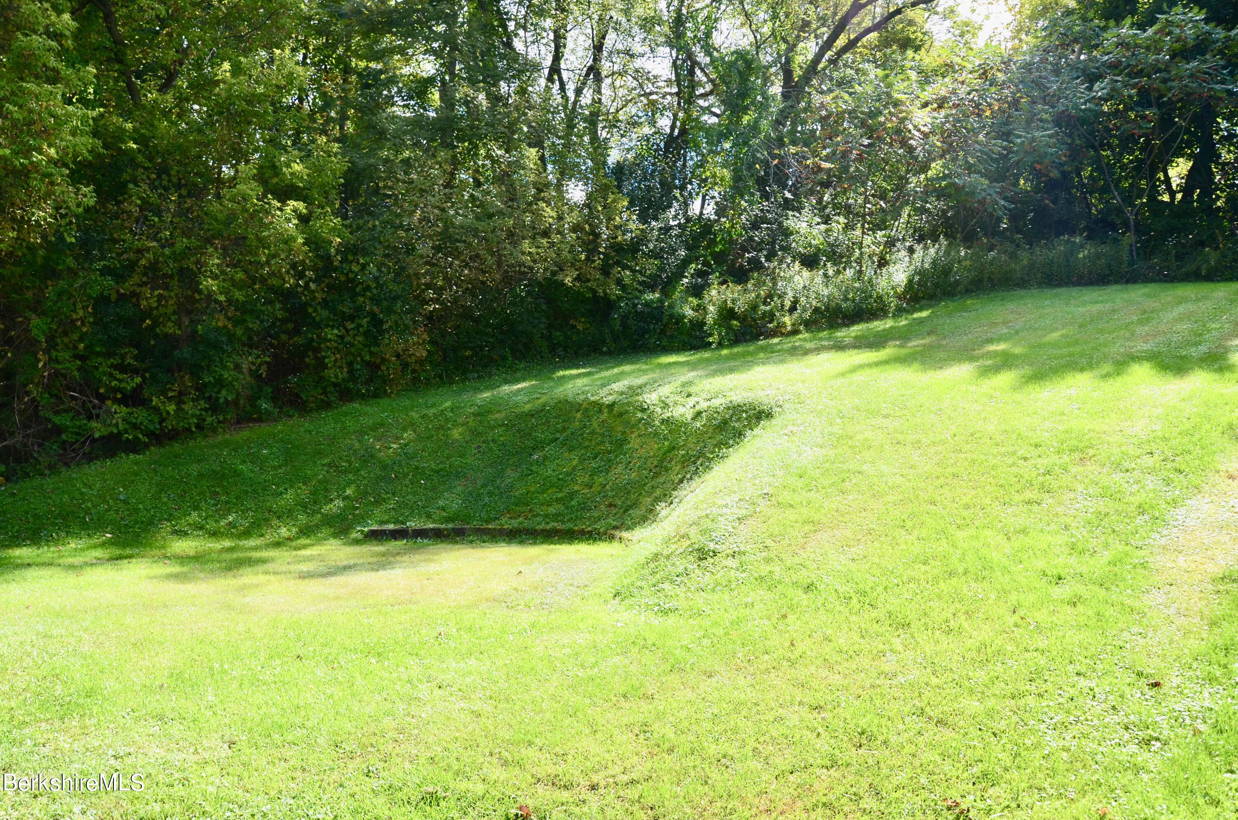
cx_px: 619
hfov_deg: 59.6
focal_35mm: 32
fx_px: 1081
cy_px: 410
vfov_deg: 41.5
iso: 400
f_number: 10
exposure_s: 1/200
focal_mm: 21
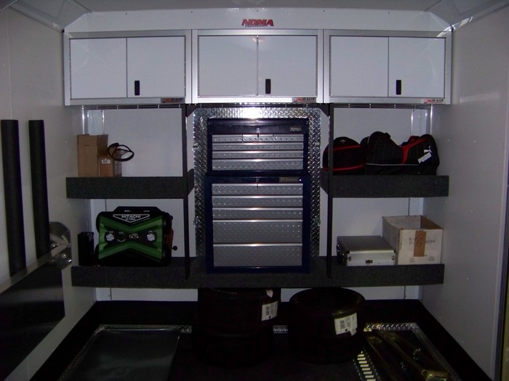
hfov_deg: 51.4
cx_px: 254
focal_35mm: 36
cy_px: 190
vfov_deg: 39.7
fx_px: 529
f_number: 2.8
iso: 200
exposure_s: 1/30
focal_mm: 5.85
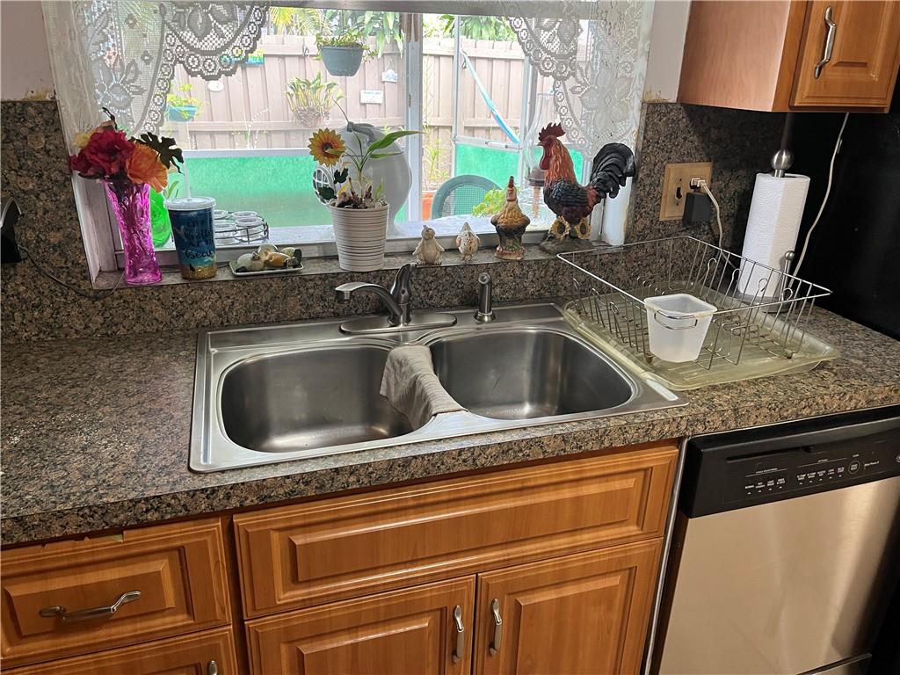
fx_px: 676
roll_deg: -1.5
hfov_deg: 67.3
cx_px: 450
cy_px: 338
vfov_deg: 53.1
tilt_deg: -21.8
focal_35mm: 26
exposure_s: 1/60
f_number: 1.6
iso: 125
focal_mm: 5.1
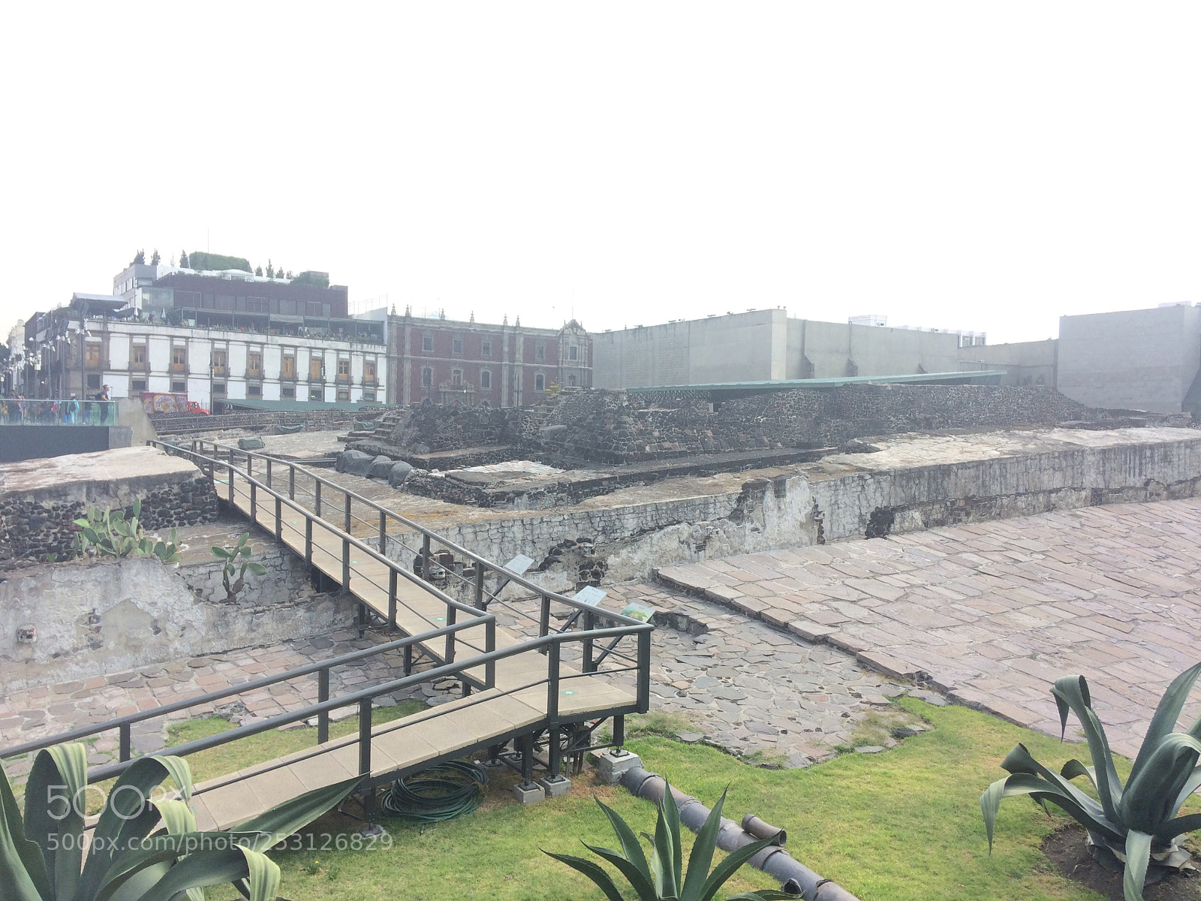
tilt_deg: -3.5
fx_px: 1006
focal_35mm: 29
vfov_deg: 48.2
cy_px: 450
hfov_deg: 61.7
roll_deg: -0.5
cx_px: 600
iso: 32
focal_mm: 4.15
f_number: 2.2
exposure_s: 1/604
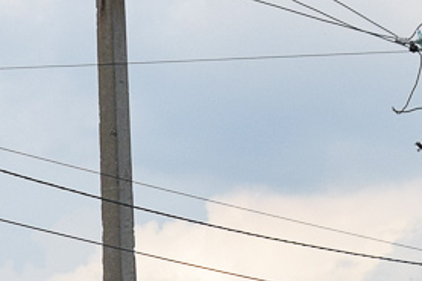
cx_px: -298
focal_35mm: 356
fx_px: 4172
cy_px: 516
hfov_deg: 5.7
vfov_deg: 3.8
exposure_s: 1/1000
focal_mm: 55
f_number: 6.3
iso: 400
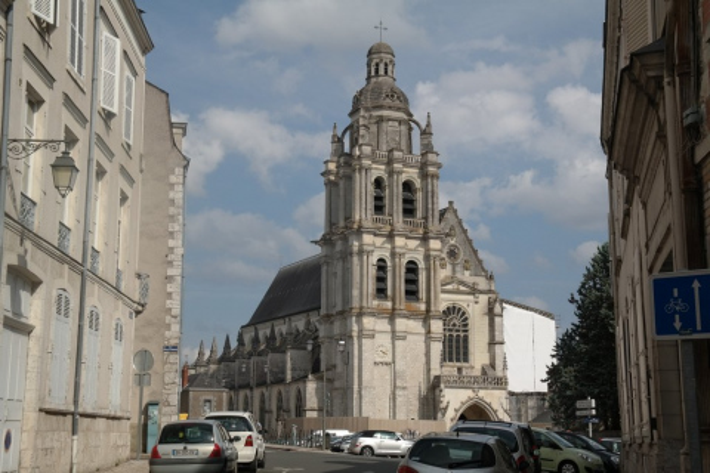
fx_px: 1045
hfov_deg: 37.5
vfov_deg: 25.5
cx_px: 355
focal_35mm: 53
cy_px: 236
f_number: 8
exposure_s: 1/400
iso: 100
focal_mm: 35
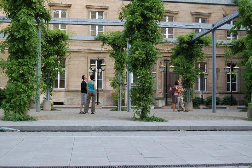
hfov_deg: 41.2
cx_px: 126
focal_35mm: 48
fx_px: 336
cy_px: 84
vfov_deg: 28.0
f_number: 5.6
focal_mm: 32
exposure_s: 1/125
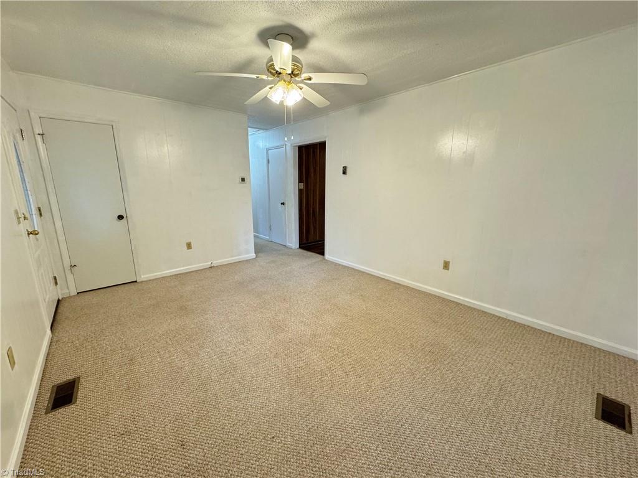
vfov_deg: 85.7
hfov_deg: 102.1
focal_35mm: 14
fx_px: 258
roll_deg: -0.2
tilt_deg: -13.3
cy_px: 239
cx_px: 319
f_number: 2.2
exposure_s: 1/60
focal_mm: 2.22
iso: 250
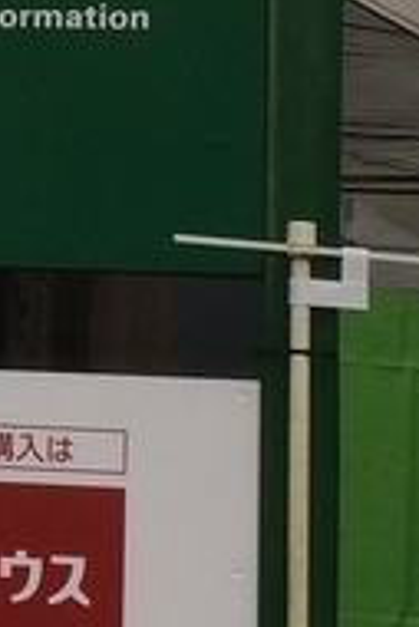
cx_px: -554
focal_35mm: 190
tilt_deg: +8.6
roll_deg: -2.1
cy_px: -3
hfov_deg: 6.9
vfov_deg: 10.7
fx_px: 3311
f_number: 2.2
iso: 32
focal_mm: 4.15
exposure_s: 1/631
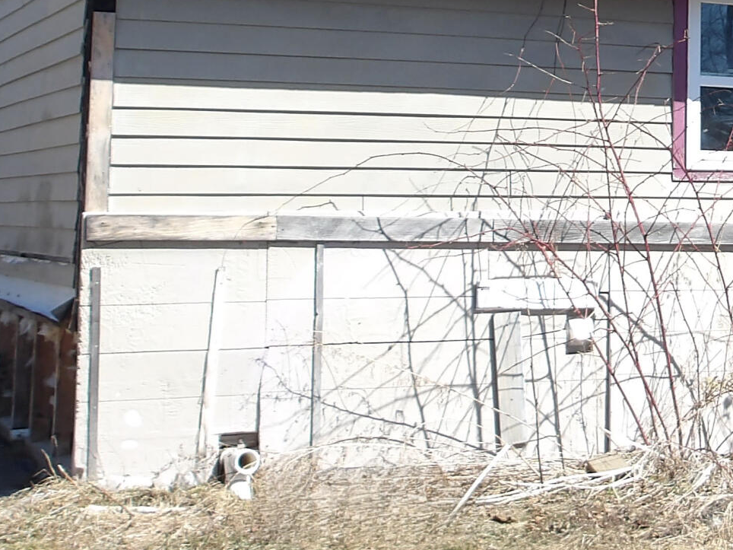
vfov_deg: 17.4
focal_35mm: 84
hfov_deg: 21.8
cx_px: 840
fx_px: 1779
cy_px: 78
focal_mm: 4.9
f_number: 10.4
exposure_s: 1/60
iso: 100
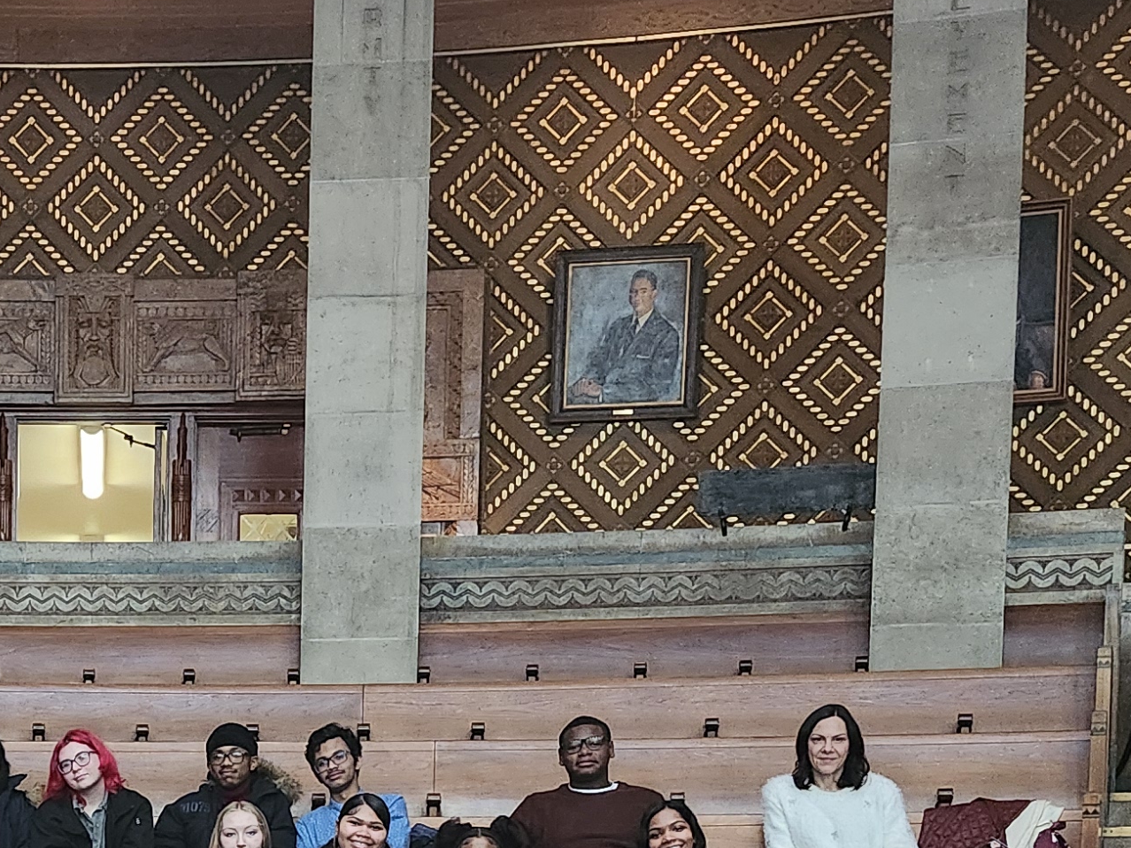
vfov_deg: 19.0
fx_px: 2352
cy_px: 1088
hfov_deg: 25.8
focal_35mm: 72
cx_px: 26
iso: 1000
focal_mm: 5.54
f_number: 1.8
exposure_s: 1/120
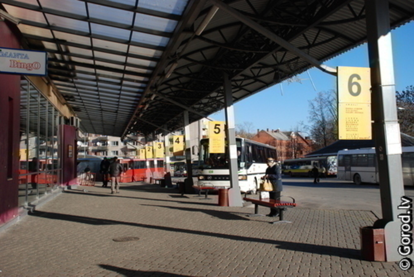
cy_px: 138
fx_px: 415
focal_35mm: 36
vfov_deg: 37.0
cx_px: 207
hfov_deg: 53.1
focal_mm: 24
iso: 400
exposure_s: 1/1500
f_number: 5.6
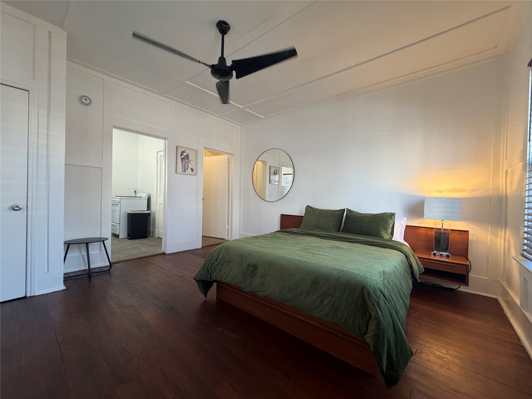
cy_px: 200
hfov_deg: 102.1
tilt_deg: -1.1
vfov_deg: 85.7
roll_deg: -1.2
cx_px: 266
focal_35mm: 14
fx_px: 215
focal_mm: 2.22
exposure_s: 1/120
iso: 200
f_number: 2.2
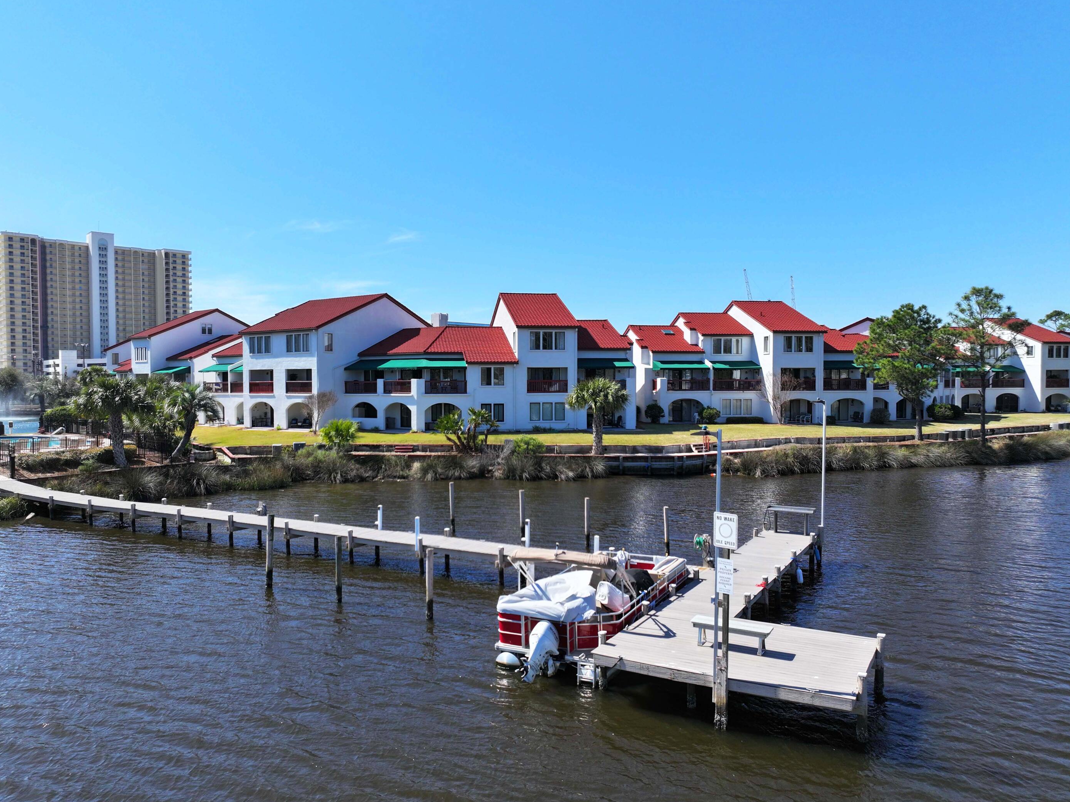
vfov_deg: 53.0
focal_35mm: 26
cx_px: 492
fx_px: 803
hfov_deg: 67.2
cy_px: 414
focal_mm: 12.29
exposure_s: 1/2500
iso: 170
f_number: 2.8
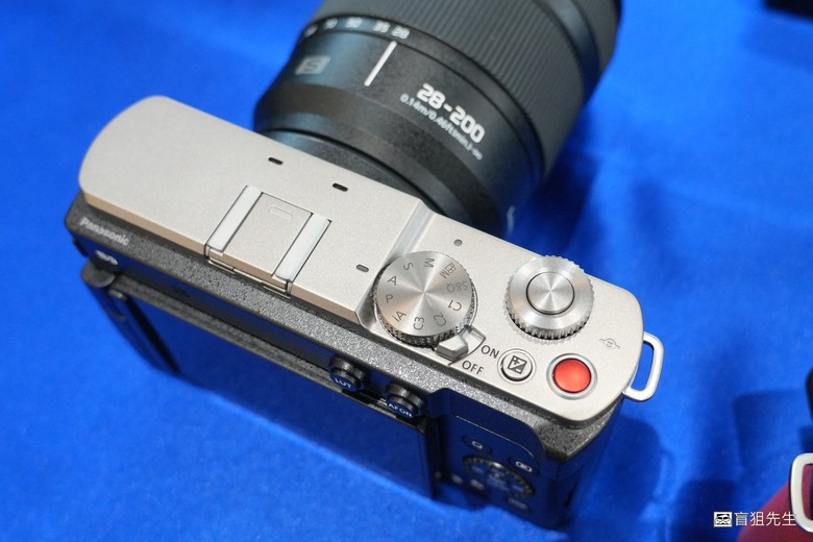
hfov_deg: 46.4
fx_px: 948
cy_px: 271
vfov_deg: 31.9
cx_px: 406
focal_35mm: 42
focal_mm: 28
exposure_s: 1/60
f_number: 4.5
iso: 2000
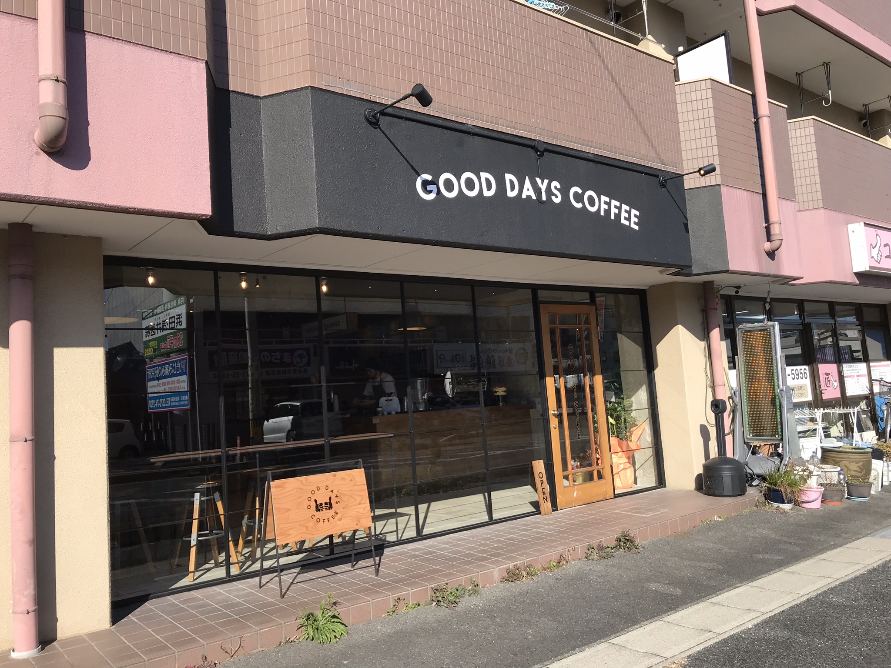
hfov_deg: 63.4
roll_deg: +3.3
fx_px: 721
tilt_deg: +5.6
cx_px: 446
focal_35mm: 28
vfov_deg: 49.7
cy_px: 334
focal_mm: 3.99
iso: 20
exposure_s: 1/1681
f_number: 1.8
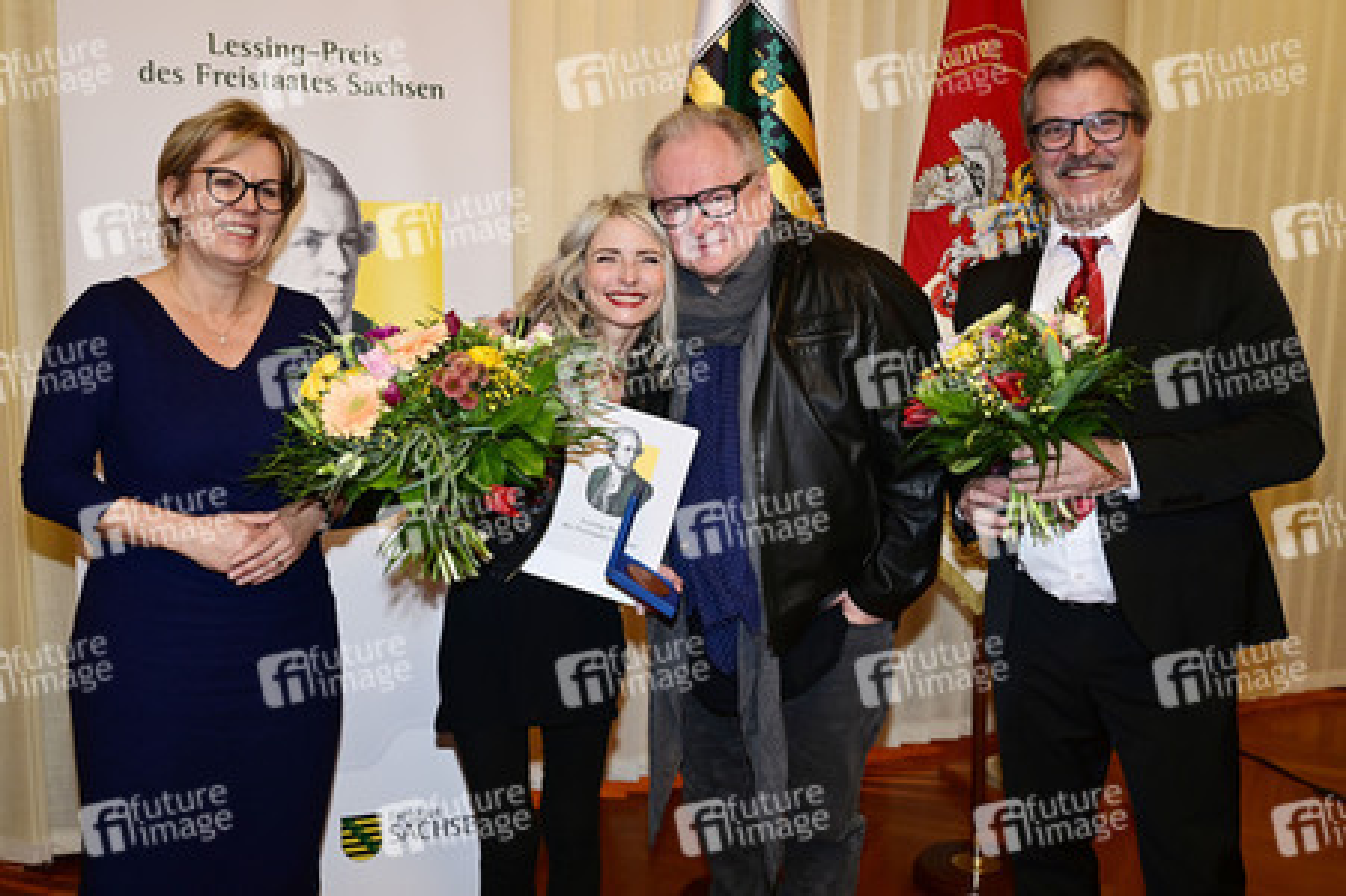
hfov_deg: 58.0
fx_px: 1214
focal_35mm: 32
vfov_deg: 40.5
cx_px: 673
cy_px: 448
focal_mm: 32.5
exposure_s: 1/200
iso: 800
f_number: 2.8
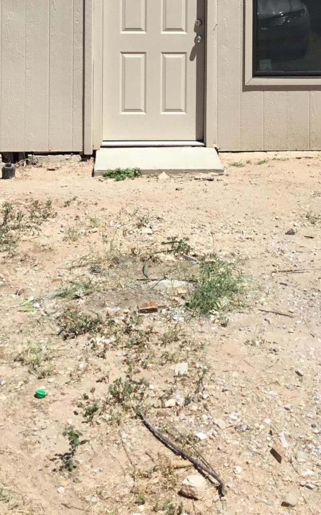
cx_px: 159
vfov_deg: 29.2
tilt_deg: -1.6
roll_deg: +0.3
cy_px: 6
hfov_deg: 19.7
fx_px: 924
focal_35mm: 66
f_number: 2.4
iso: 25
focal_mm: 3.3
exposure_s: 1/1733
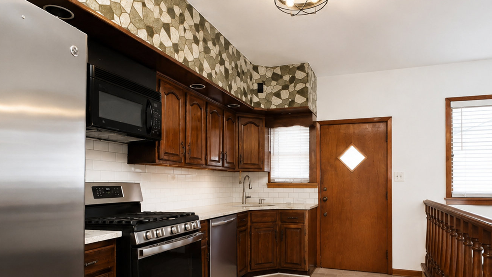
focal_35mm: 23
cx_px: 262
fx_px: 300
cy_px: 181
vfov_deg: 48.8
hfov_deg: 78.6
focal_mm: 10
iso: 1600
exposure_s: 1/125
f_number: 9
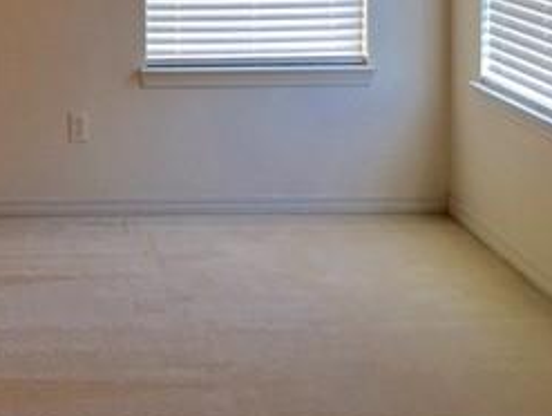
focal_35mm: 75
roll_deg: +0.6
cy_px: -89
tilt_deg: -2.7
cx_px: 22
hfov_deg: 24.9
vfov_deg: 18.6
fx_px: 1198
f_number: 2.2
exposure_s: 1/15
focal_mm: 4.15
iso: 32
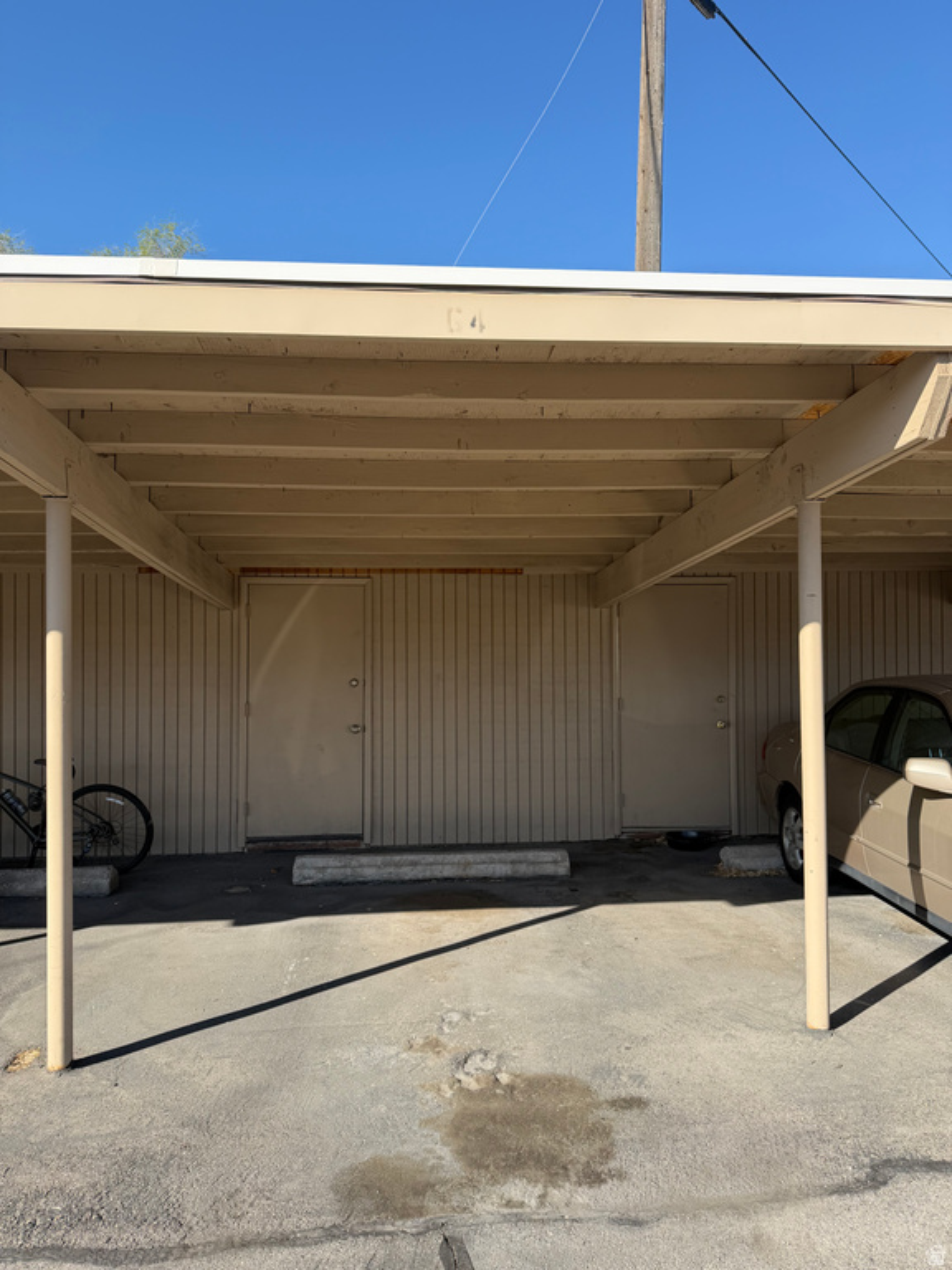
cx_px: 476
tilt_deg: -0.7
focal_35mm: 24
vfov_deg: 71.6
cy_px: 635
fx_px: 880
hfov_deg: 56.8
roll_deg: -0.5
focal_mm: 6.76
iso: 80
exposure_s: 1/2169
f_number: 1.78
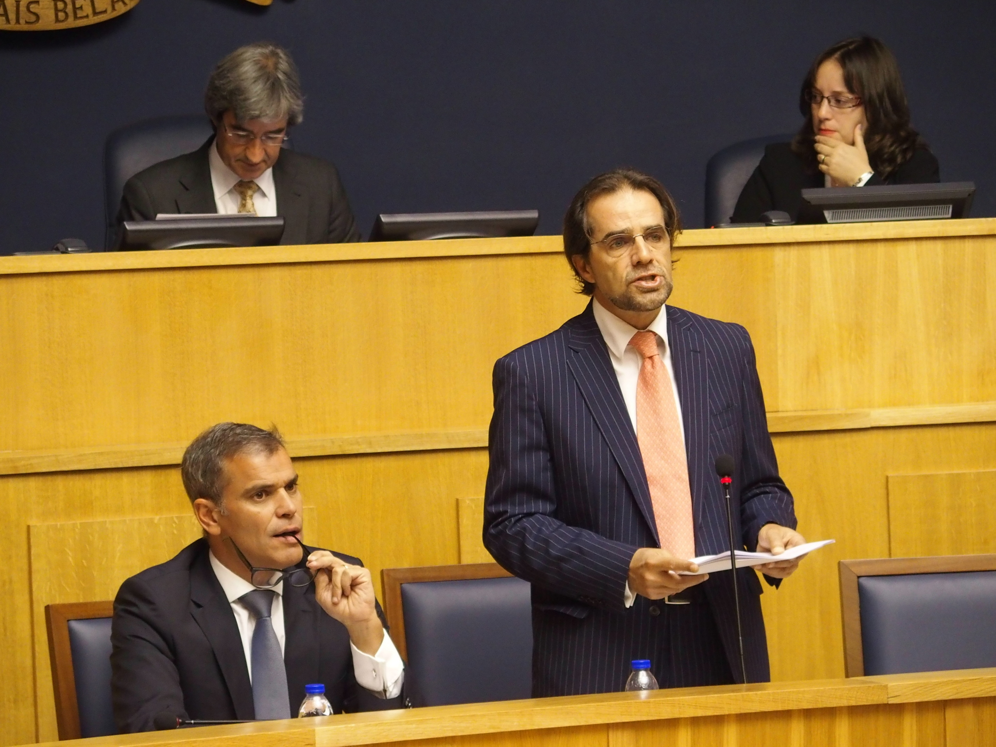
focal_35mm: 182
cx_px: 498
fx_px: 5237
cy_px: 374
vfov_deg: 8.2
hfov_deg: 10.9
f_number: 2.8
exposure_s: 1/80
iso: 800
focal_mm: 38.6
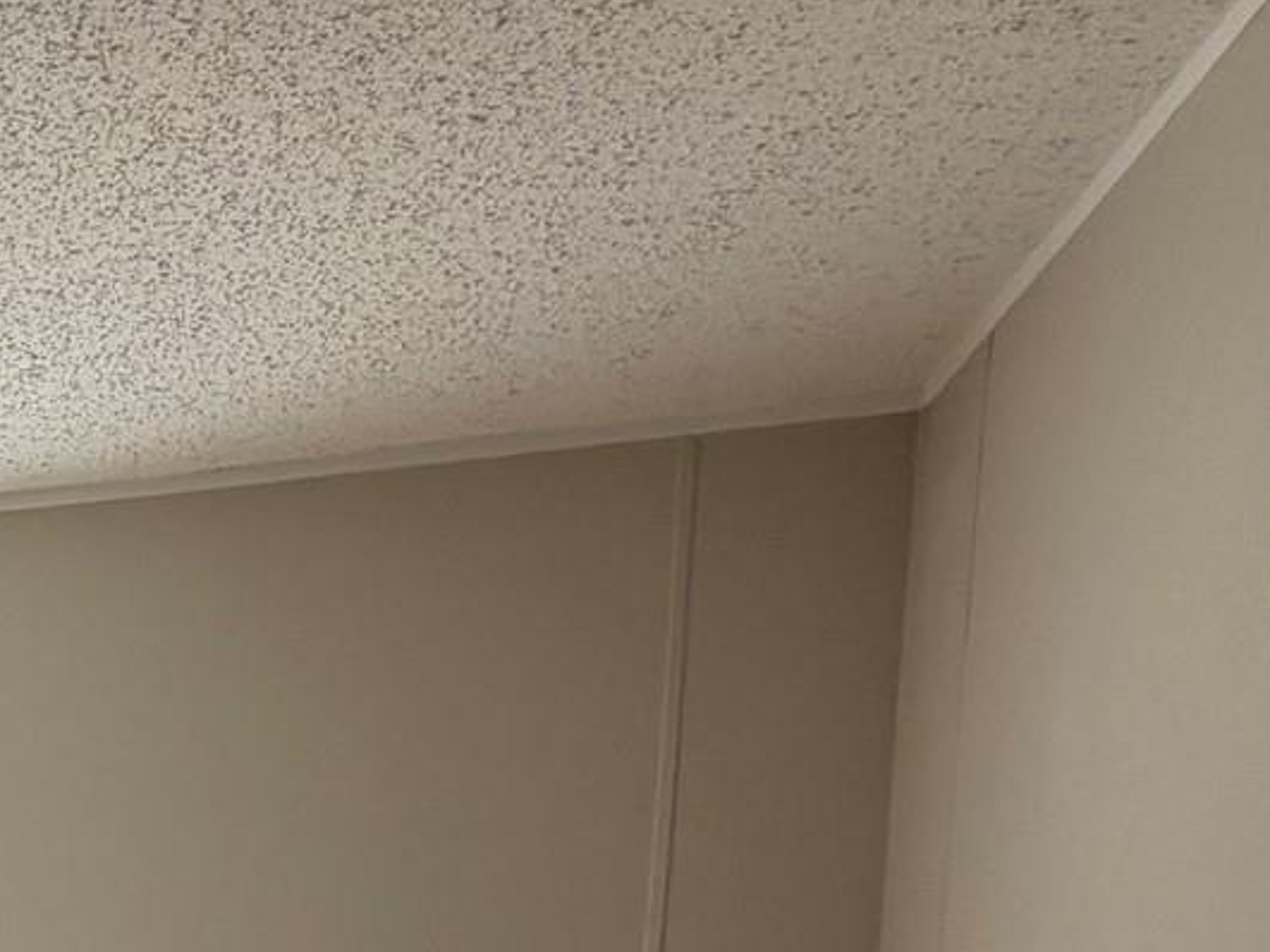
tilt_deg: -6.1
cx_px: -708
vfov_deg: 24.2
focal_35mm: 54
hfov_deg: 25.3
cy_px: 1182
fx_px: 1981
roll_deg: -0.2
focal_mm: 2.22
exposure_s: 1/120
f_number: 2.2
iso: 64
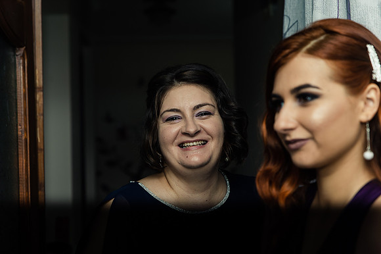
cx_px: 190
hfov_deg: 28.9
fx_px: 740
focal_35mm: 70
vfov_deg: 19.4
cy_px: 127
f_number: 3.2
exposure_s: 1/250
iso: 250
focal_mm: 70
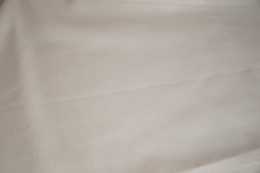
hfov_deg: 42.4
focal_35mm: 46
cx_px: 130
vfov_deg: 28.9
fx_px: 335
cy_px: 86
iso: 400
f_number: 4.5
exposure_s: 1/60
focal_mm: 31
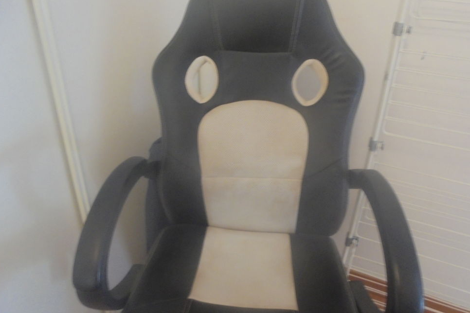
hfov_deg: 65.5
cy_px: 157
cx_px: 239
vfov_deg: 46.4
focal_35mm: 28
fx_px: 366
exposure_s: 1/5
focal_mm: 4.6
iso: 400
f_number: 3.5
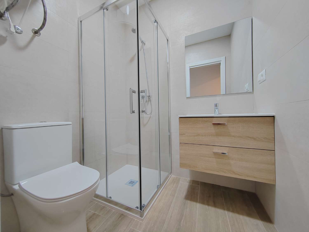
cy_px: 116
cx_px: 154
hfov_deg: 106.2
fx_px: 116
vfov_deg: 89.9
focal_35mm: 13
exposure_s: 1/33
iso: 500
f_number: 2.2
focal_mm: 2.16
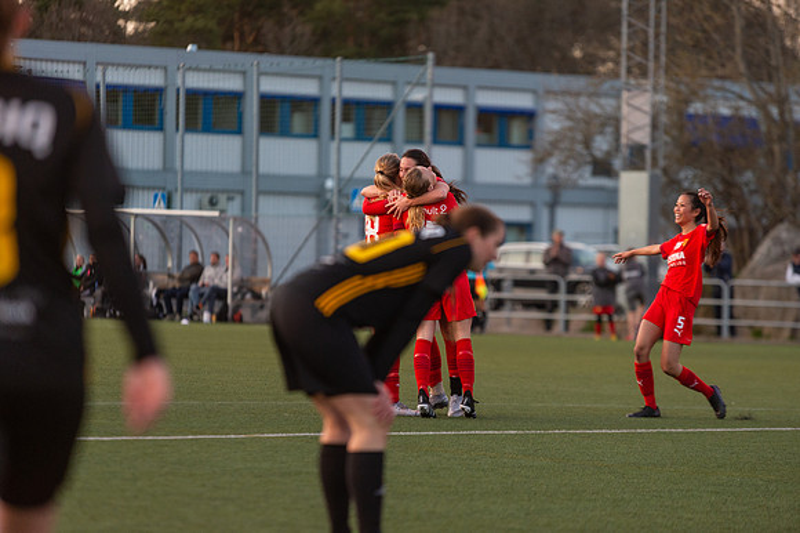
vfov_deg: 6.8
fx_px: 4478
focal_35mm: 202
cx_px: 400
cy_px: 266
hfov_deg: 10.2
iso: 1800
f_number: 3.2
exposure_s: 1/640
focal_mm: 200
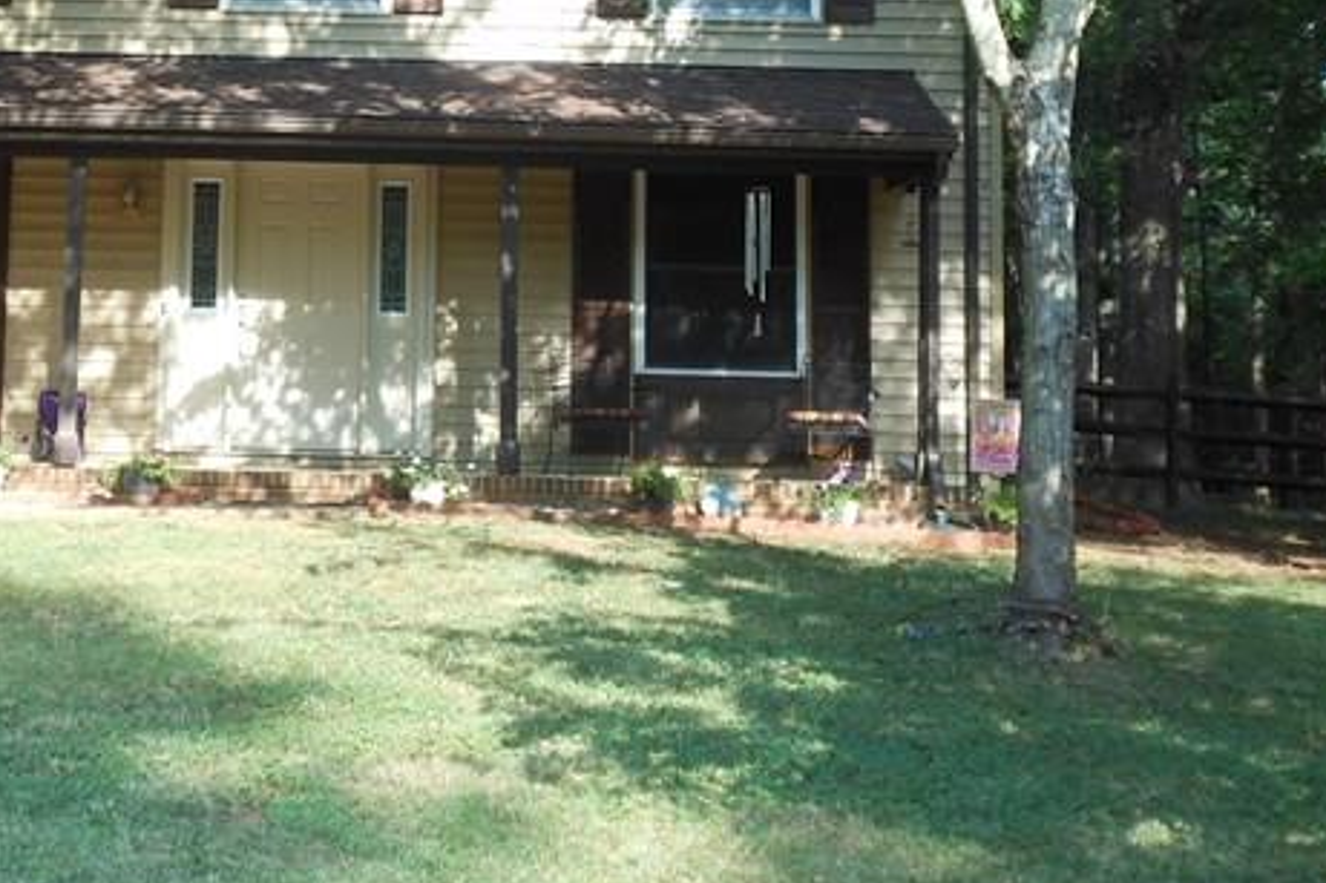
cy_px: -6
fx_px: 2467
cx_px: 400
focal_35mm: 67
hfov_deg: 29.8
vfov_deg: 19.7
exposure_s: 1/125
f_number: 3.3
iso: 80
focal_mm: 5.2
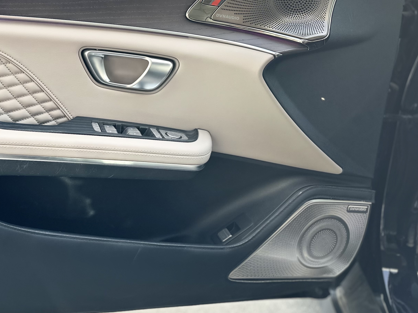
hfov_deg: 44.0
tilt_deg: -18.7
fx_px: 483
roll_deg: +0.3
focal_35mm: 40
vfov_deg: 35.6
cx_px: 71
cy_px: 104
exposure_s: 1/220
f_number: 1.78
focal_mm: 6.86
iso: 80
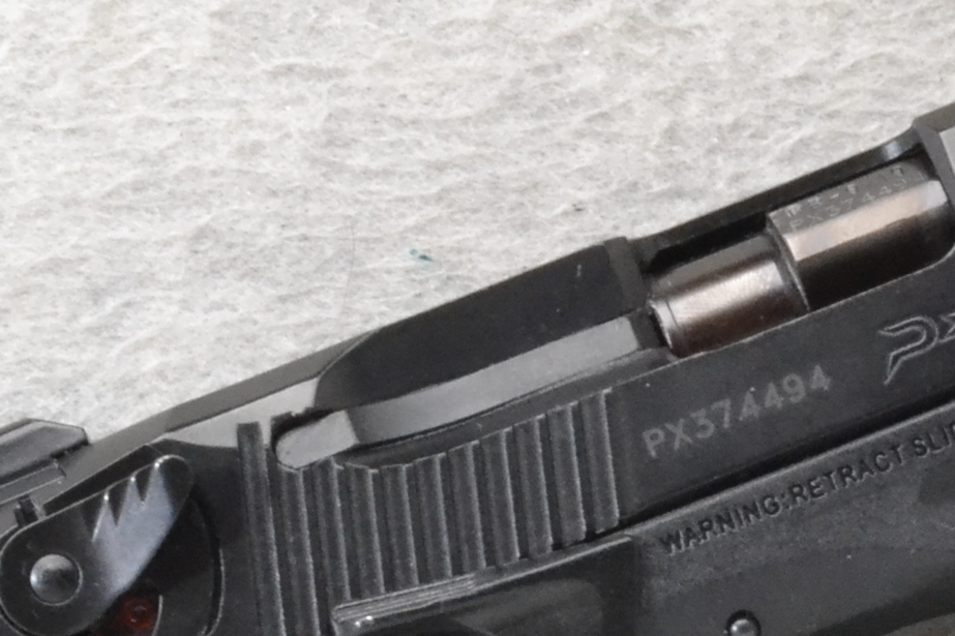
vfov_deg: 5.8
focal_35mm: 236
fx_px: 6259
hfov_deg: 8.7
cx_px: 680
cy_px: 891
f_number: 20
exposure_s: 1/160
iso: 3200
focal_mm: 42
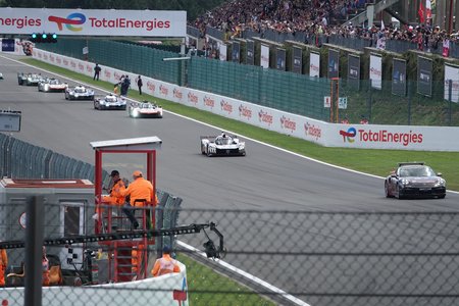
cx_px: 230
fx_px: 4207
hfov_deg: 6.2
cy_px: 153
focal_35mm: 330
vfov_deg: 4.2
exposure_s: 1/800
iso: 200
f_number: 4
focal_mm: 120.91
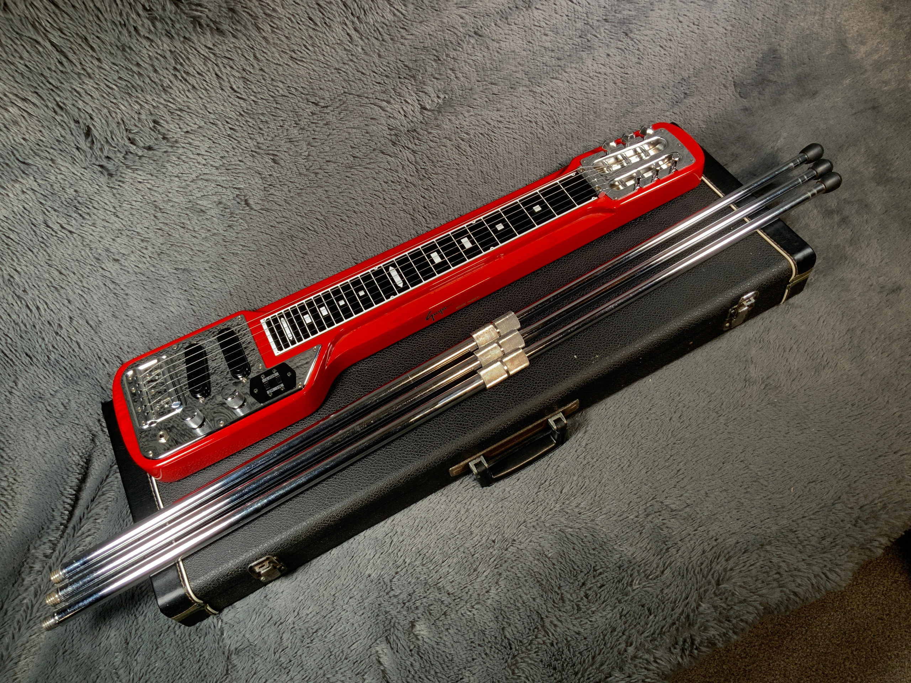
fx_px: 763
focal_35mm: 29
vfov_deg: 48.2
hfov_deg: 61.7
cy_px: 342
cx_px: 456
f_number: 1.8
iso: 50
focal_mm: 3
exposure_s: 1/104
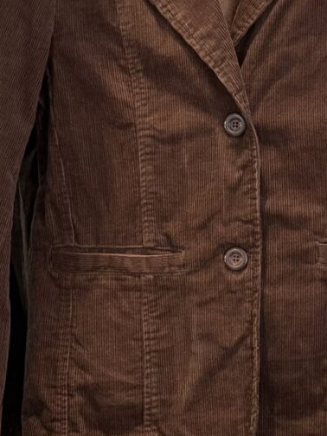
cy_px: 163
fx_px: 1537
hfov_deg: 12.1
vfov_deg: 16.1
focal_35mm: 122
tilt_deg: -2.9
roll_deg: +1.0
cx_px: 279
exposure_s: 1/100
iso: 64
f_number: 1.78
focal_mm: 6.76
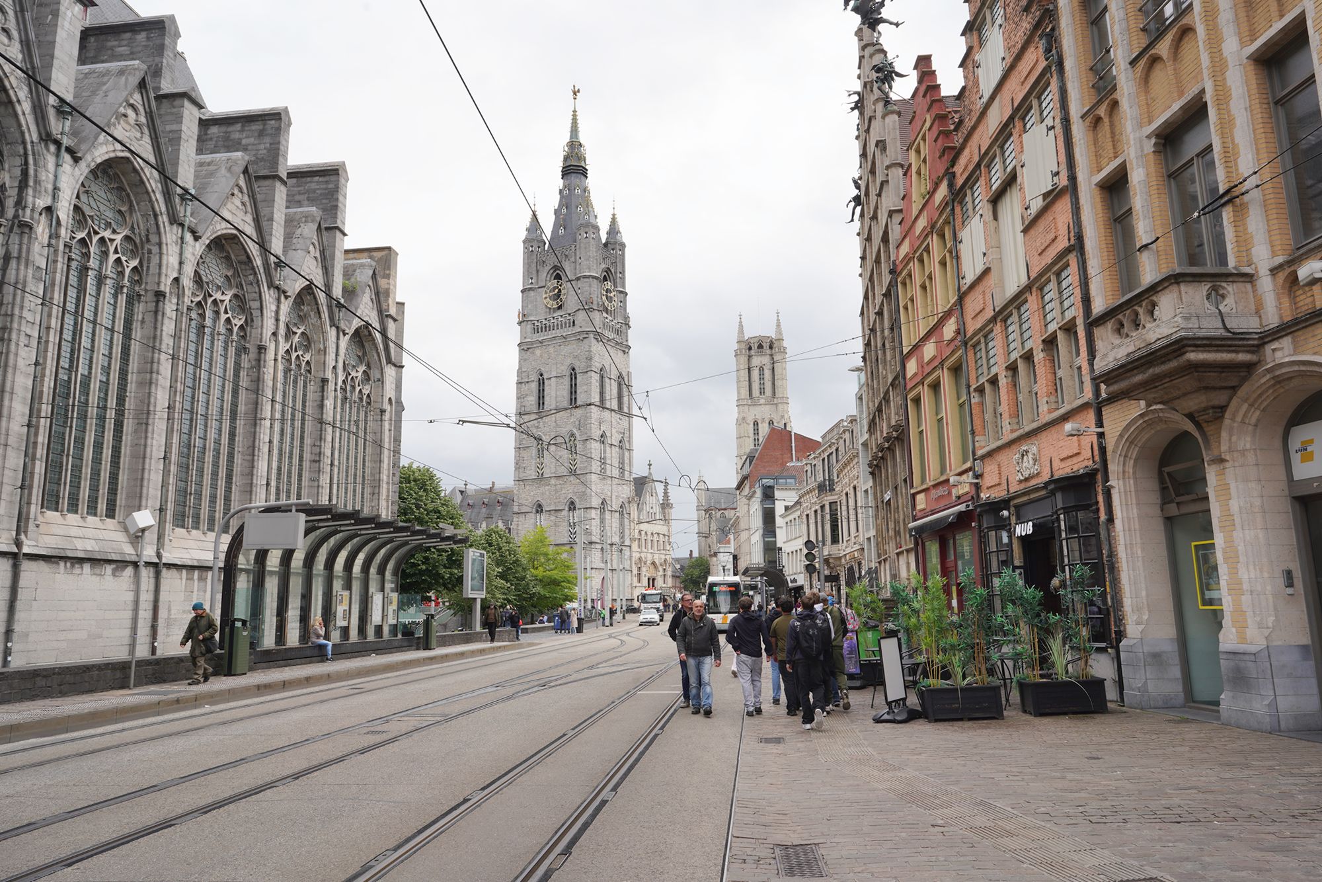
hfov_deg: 73.7
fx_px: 881
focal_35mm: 24
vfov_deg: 53.1
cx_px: 661
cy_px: 441
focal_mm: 24
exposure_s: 1/100
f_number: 13
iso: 100
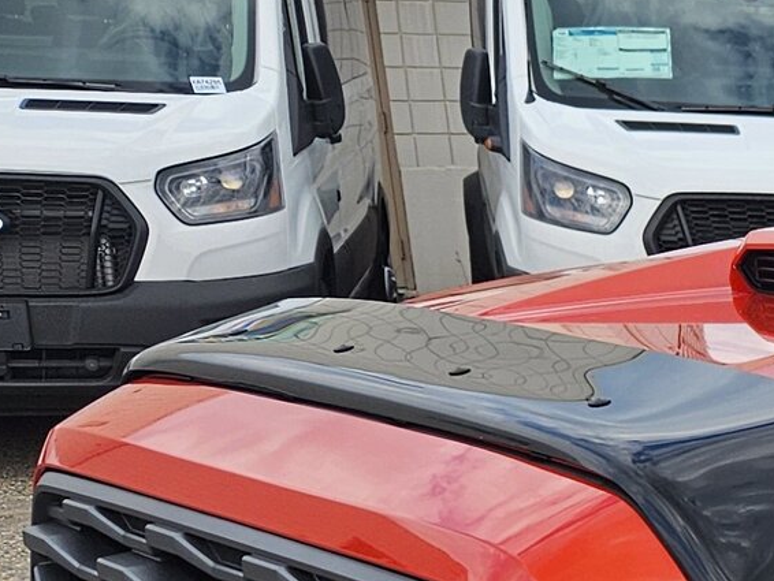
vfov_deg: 12.2
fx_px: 2617
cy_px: 834
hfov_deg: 13.7
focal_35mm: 117
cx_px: 1666
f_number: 1.8
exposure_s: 1/730
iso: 25
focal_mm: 5.4
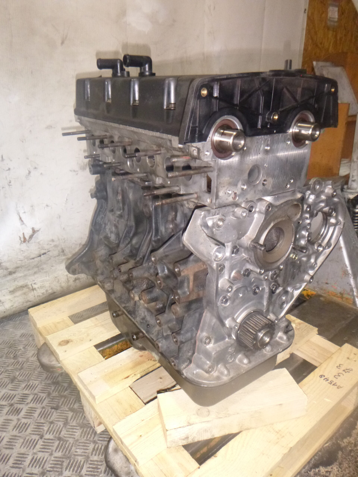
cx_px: 179
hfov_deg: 54.9
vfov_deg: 69.4
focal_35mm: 25
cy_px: 238
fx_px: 345
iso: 400
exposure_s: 1/60
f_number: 3.9
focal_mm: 4.5
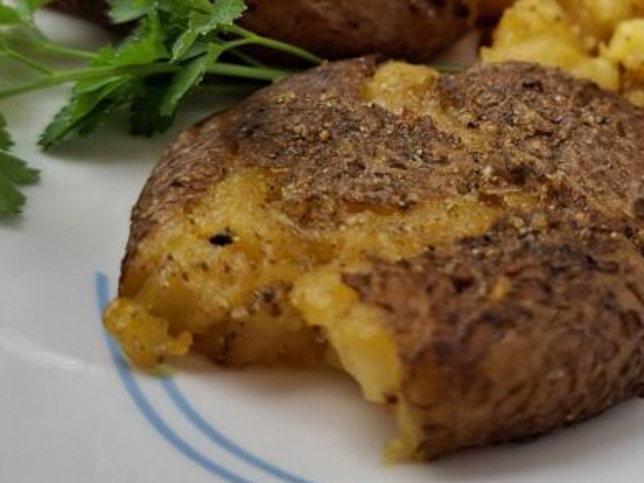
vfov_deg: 29.7
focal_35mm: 48
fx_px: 893
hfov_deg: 39.0
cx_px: 446
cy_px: 110
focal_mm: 5.54
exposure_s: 1/294
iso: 50
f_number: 1.8
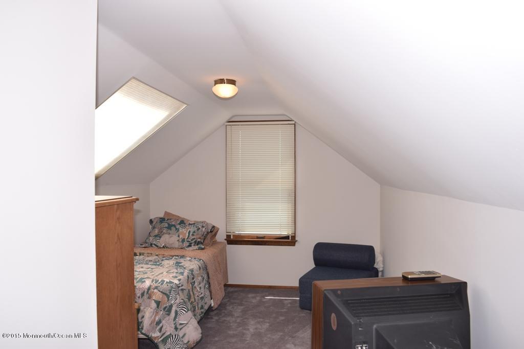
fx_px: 393
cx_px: 262
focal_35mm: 27
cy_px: 174
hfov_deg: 67.4
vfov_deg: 47.9
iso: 110
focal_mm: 18
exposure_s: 1/125
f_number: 5.6
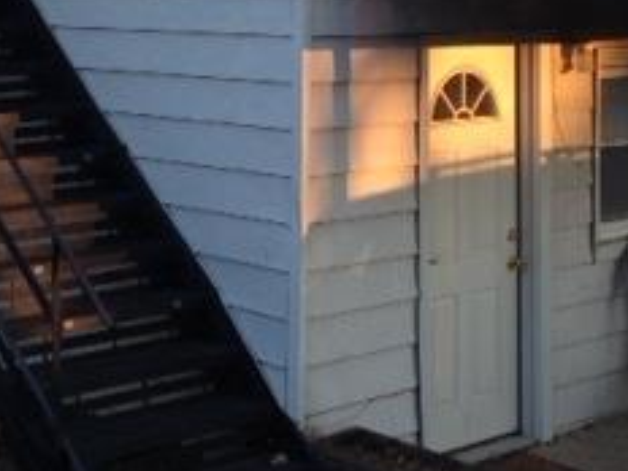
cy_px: -60
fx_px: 1651
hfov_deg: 21.4
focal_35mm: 91
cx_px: 160
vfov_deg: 15.7
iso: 50
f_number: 2.4
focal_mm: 4.12
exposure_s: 1/188
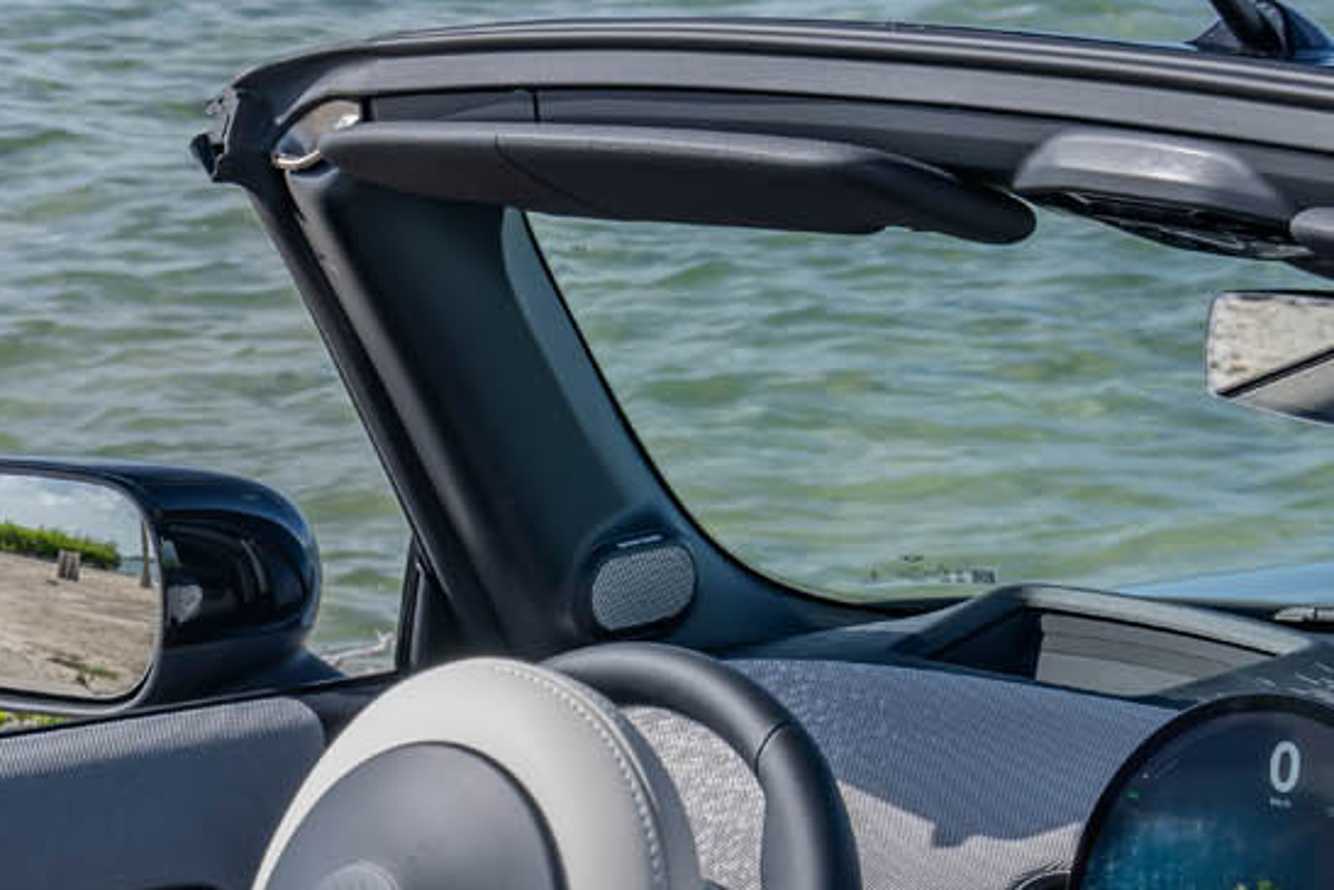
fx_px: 6634
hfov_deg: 11.4
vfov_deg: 7.6
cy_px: 992
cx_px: 280
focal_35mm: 179
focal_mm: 51
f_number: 9
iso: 100
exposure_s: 1/30
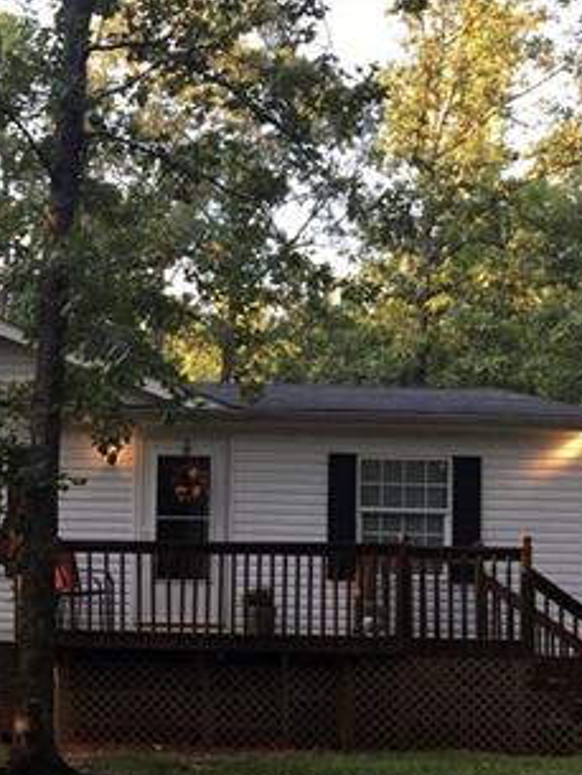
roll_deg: -2.0
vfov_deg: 26.4
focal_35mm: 73
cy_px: 567
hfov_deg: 19.1
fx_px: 1635
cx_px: -112
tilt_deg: +2.1
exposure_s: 1/120
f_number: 2.2
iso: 32
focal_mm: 4.15
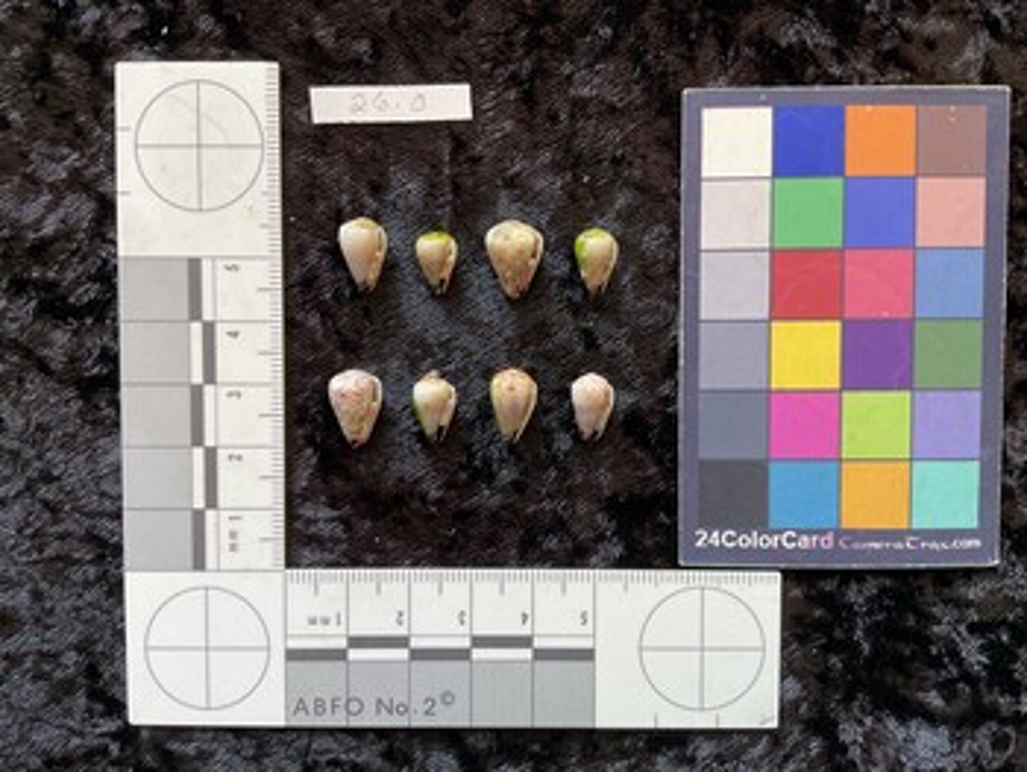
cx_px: 514
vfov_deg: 48.3
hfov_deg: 61.6
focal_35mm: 29
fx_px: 861
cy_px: 386
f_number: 1.8
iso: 50
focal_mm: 3
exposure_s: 1/60
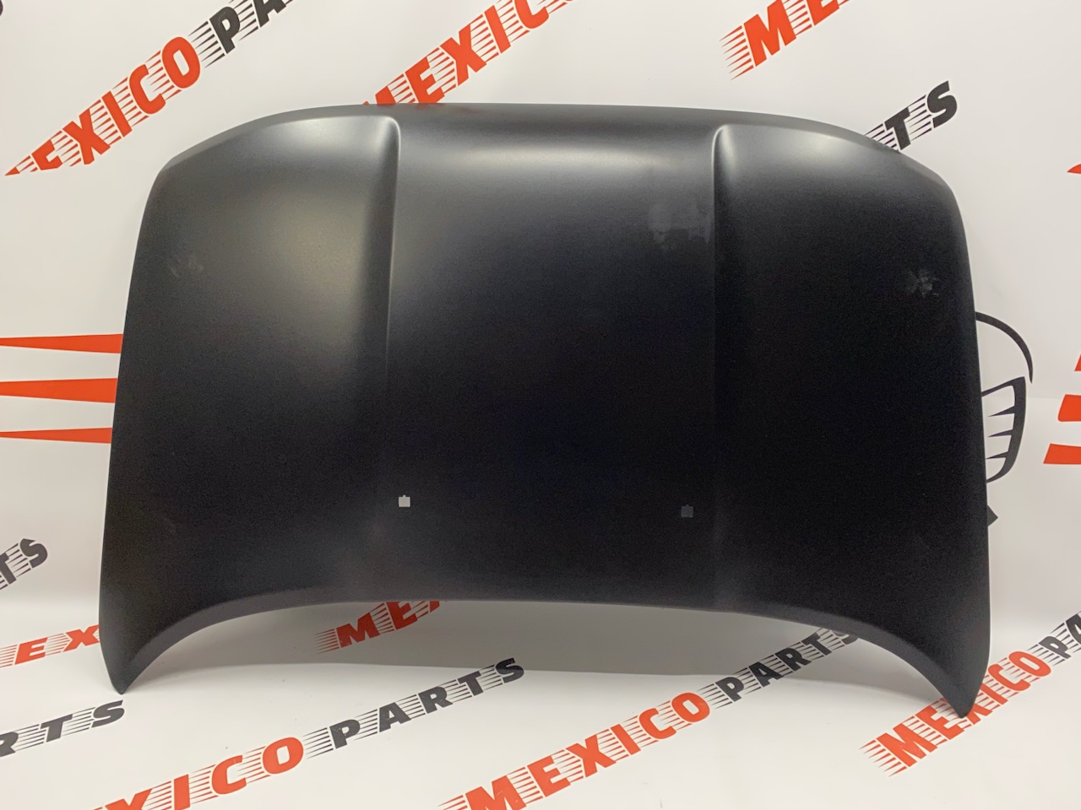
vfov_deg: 53.1
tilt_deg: -17.2
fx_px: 812
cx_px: 540
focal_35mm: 26
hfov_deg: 67.3
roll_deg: -1.1
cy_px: 405
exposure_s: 1/60
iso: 200
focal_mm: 4.25
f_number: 1.8
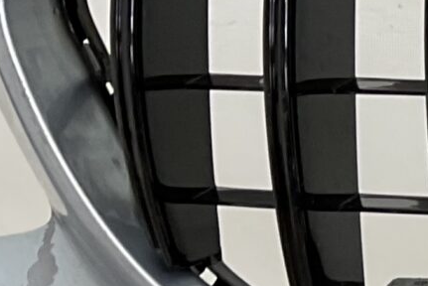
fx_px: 2129
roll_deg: -0.7
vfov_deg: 7.5
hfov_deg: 9.6
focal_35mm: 179
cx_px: 1155
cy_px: 439
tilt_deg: -12.9
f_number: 1.8
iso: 20
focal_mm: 3
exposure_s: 1/120
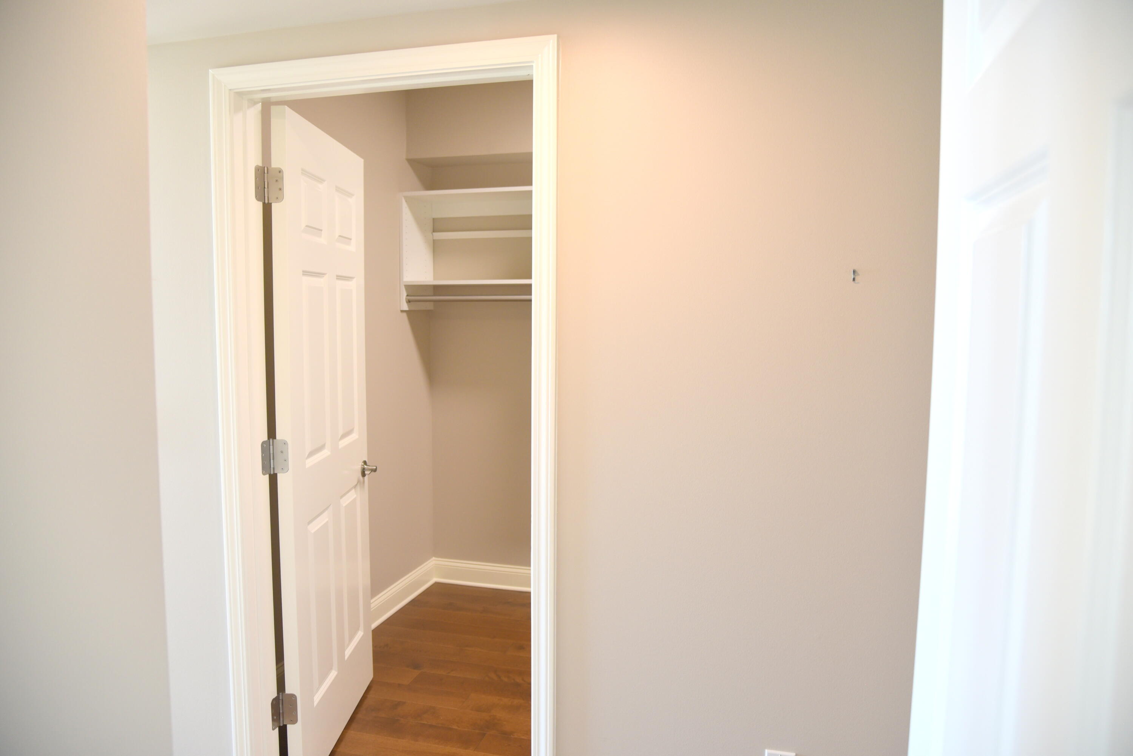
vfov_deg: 53.2
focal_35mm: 24
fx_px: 756
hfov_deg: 73.7
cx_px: 566
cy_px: 378
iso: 400
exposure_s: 1/60
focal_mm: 24
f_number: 4
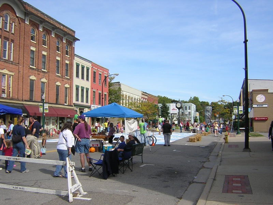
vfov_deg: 39.7
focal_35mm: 36
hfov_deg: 51.4
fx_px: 284
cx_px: 136
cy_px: 102
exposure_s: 1/263
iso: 100
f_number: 5.2
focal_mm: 4.7
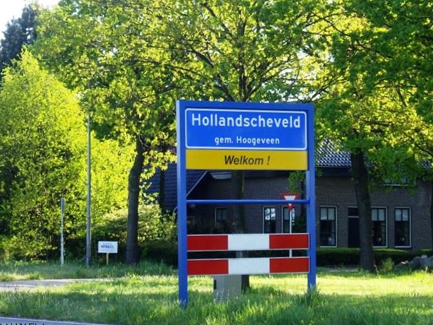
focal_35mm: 96
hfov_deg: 20.4
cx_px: 217
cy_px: 164
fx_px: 1201
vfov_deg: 15.4
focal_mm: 19.4
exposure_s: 1/125
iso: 100
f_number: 4.8
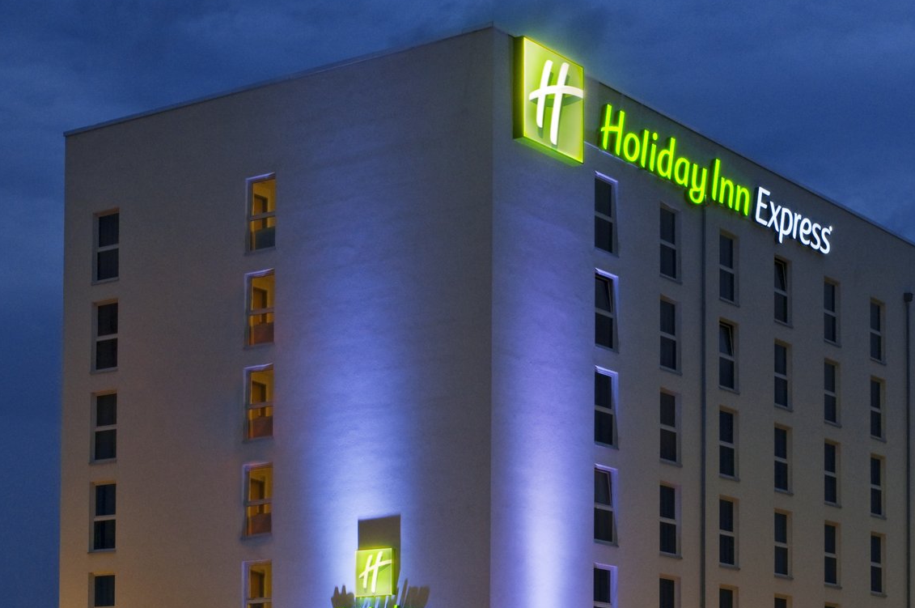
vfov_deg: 18.3
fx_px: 1873
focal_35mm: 74
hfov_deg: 27.3
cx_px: 580
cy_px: 458
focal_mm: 31
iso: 200
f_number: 11
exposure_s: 1
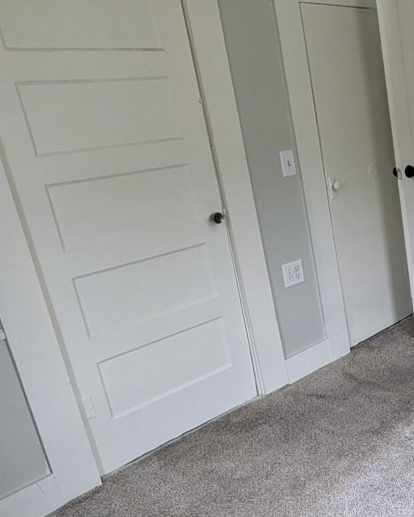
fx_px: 505
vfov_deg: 54.2
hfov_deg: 37.9
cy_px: 269
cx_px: 445
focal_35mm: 33
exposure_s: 1/139
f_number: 2.2
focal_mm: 1.95
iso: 52
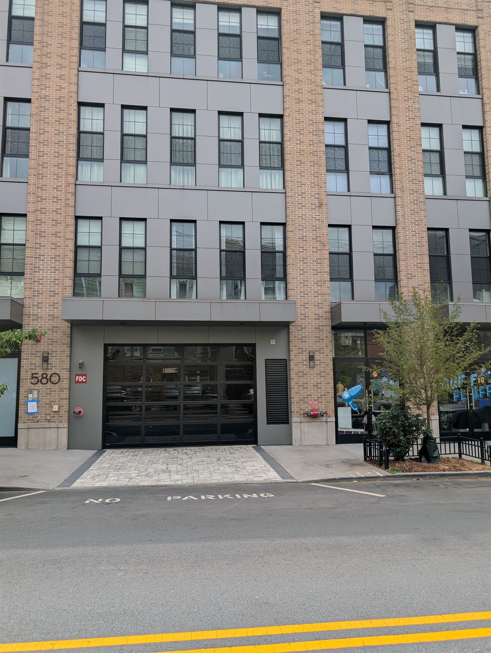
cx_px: 246
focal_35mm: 24
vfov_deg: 71.5
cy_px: 326
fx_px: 453
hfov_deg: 56.9
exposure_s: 1/840
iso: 25
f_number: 1.68
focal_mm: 6.9
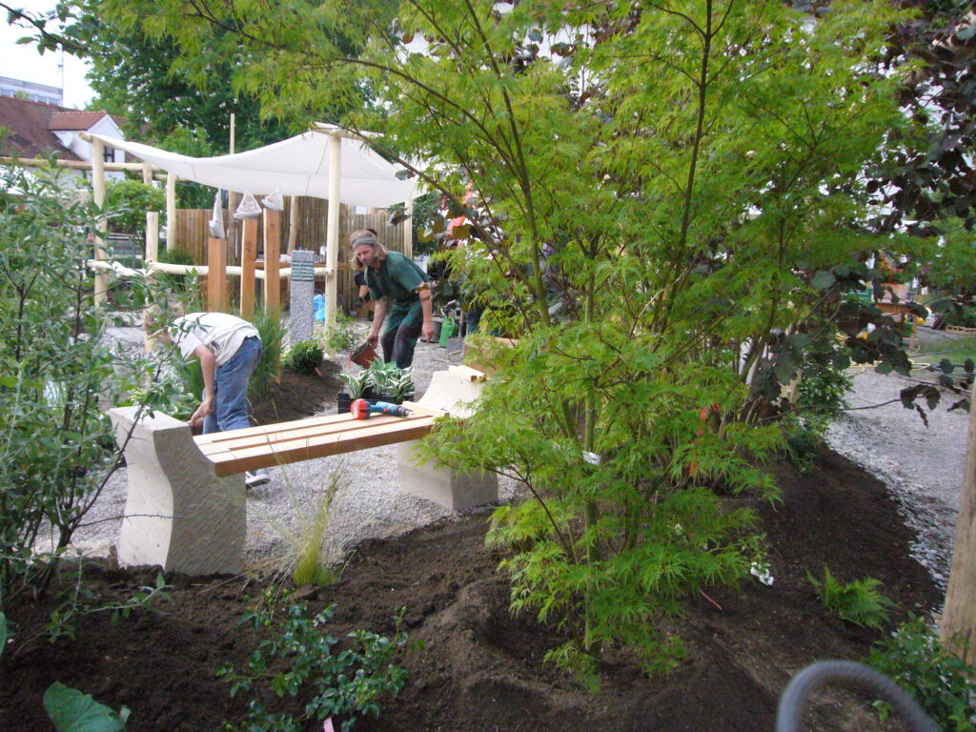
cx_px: 488
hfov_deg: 63.4
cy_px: 366
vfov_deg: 49.7
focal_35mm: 28
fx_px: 789
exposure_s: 1/250
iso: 400
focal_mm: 4.6
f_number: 5.6
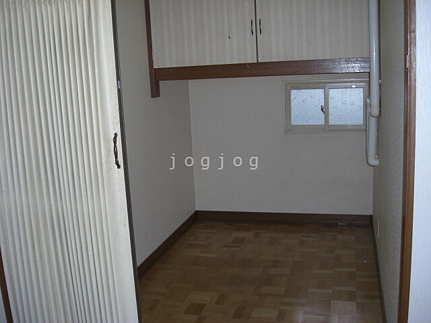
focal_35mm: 38
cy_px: 162
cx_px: 216
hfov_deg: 49.0
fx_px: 473
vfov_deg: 37.7
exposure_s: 1/60
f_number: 2.8
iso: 100
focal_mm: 7.9
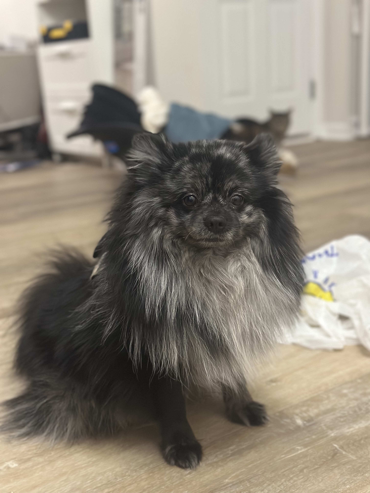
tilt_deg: -14.4
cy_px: 246
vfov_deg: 39.7
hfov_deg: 30.3
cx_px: 185
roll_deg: +3.3
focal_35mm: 48
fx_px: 684
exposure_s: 1/30
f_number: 1.78
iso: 640
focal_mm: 6.86
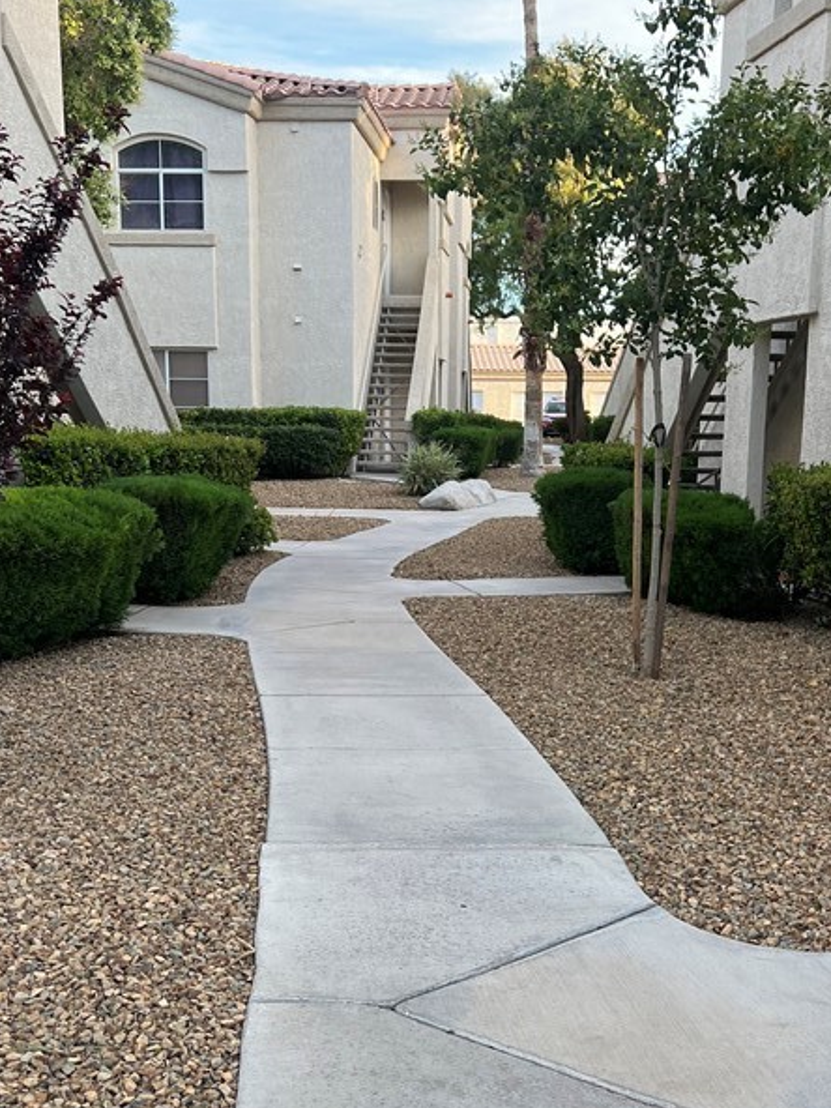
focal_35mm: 45
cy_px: 747
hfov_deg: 32.2
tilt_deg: -12.5
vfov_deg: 41.5
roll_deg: -0.8
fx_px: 1440
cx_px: 447
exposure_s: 1/310
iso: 50
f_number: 1.5
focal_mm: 5.7
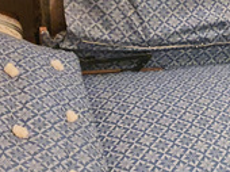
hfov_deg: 19.4
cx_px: 313
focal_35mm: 92
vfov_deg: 16.0
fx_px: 610
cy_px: 66
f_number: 1.5
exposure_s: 1/50
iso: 640
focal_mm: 4.3
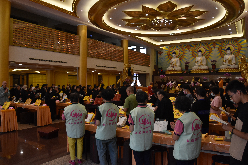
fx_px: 193
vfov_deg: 46.4
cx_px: 121
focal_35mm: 28
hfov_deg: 65.5
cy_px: 81
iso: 1600
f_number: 7.1
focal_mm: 18
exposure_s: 1/200
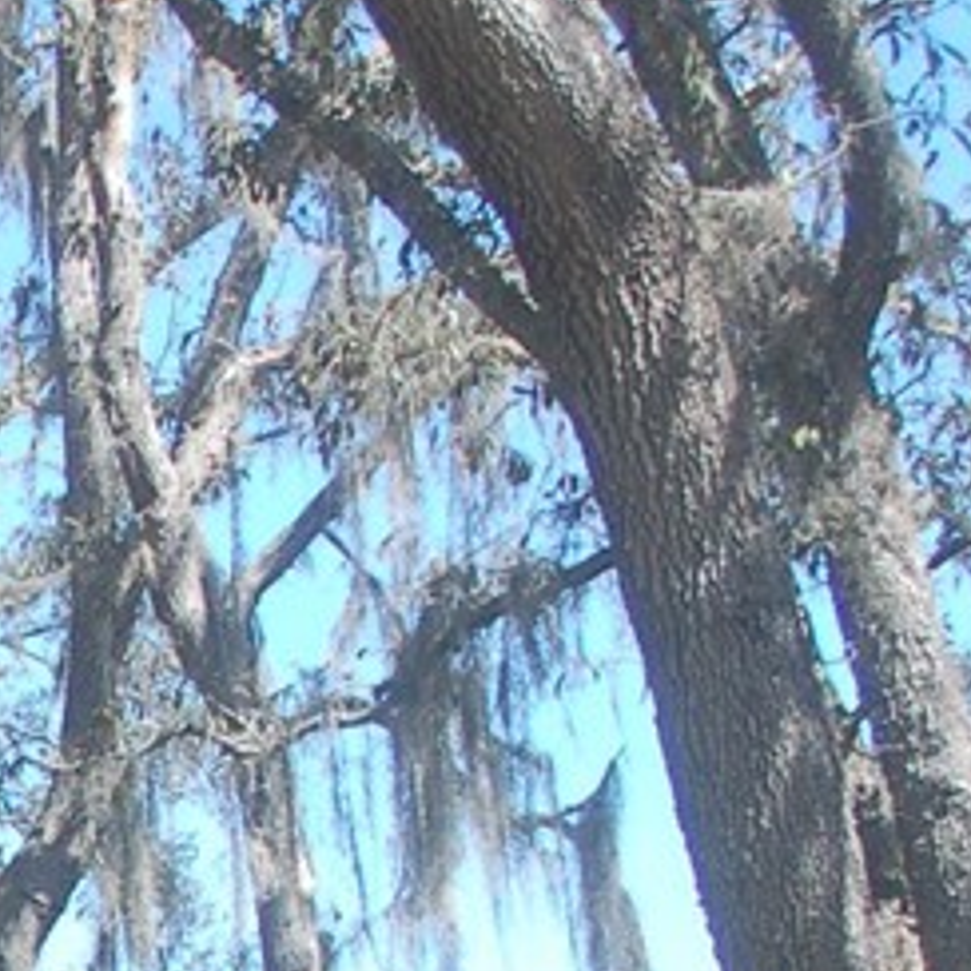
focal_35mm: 142
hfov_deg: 11.2
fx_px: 4503
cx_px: -929
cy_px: 1313
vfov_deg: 11.9
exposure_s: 1/200
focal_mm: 25
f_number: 7.1
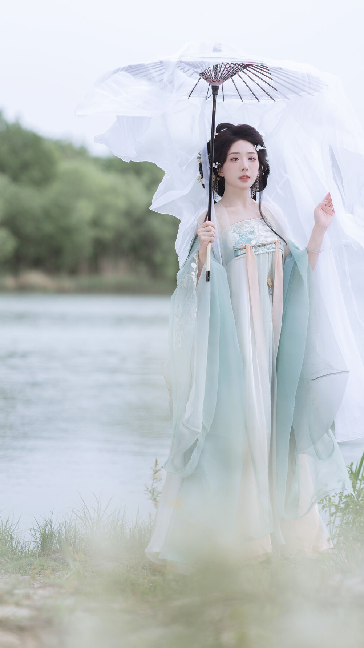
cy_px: 325
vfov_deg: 23.7
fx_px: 1544
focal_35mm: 90
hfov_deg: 13.4
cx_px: 217
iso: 100
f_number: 2
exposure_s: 1/1600
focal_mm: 85
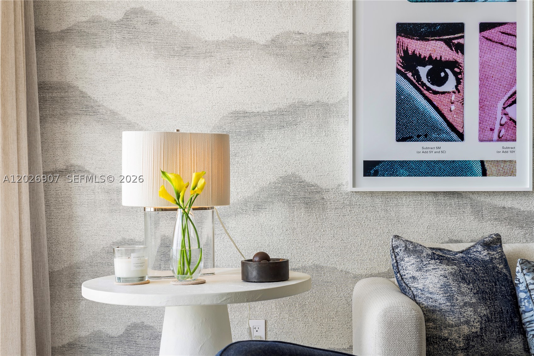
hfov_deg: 34.5
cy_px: 178
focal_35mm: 58
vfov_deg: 23.4
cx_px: 267
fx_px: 860
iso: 200
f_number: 9
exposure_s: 1/20
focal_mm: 58
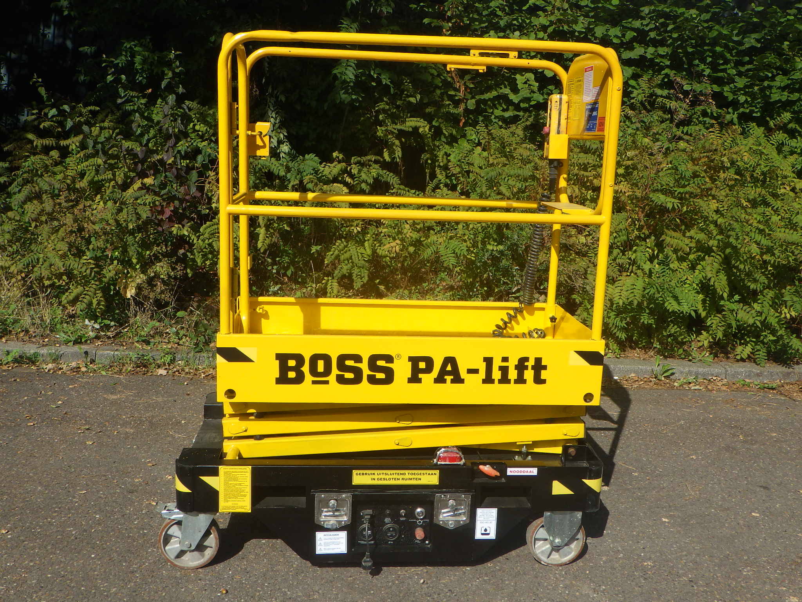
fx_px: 788
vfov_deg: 41.8
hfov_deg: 54.0
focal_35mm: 34
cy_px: 301
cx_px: 401
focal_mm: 6.1
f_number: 4.6
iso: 125
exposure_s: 1/1000
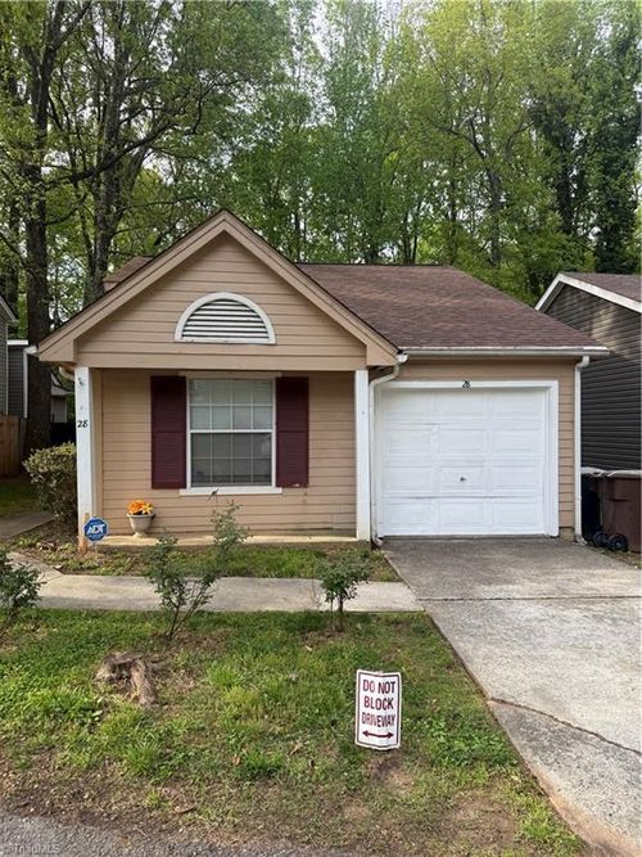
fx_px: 594
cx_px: 321
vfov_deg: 71.6
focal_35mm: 24
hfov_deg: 56.8
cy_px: 428
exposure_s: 1/822
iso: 80
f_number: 1.78
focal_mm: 6.76
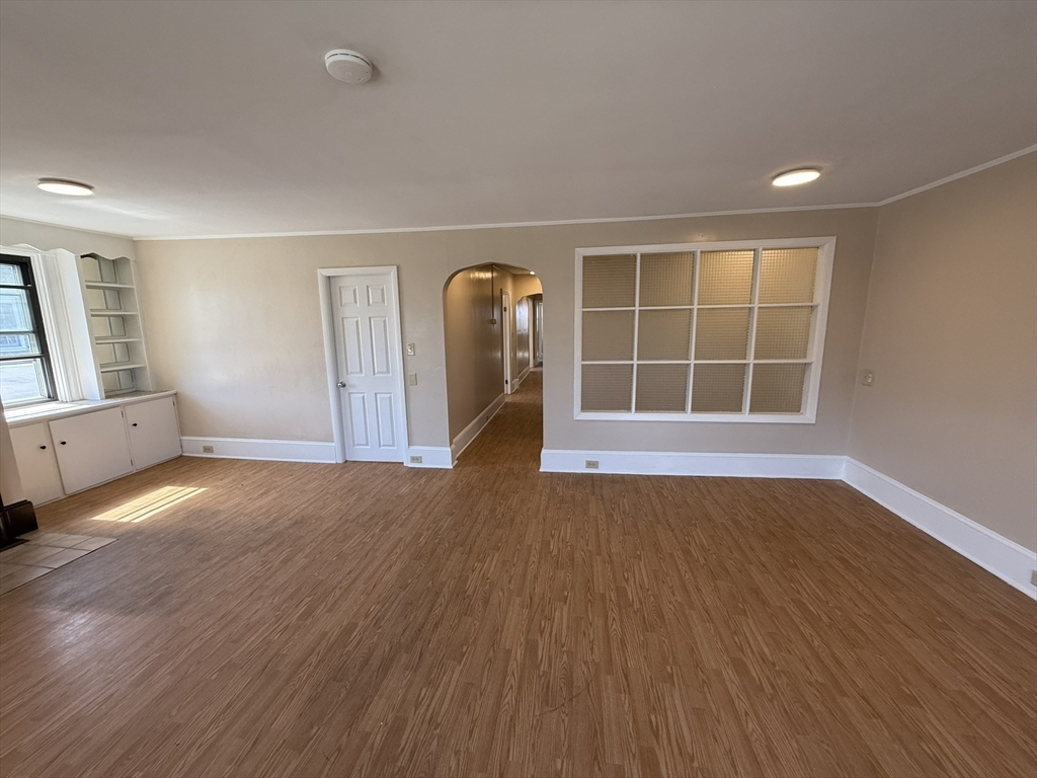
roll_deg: +1.1
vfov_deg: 85.7
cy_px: 389
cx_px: 518
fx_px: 419
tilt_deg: -8.8
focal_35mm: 14
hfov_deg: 102.1
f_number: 2.2
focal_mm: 2.22
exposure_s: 1/120
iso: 125
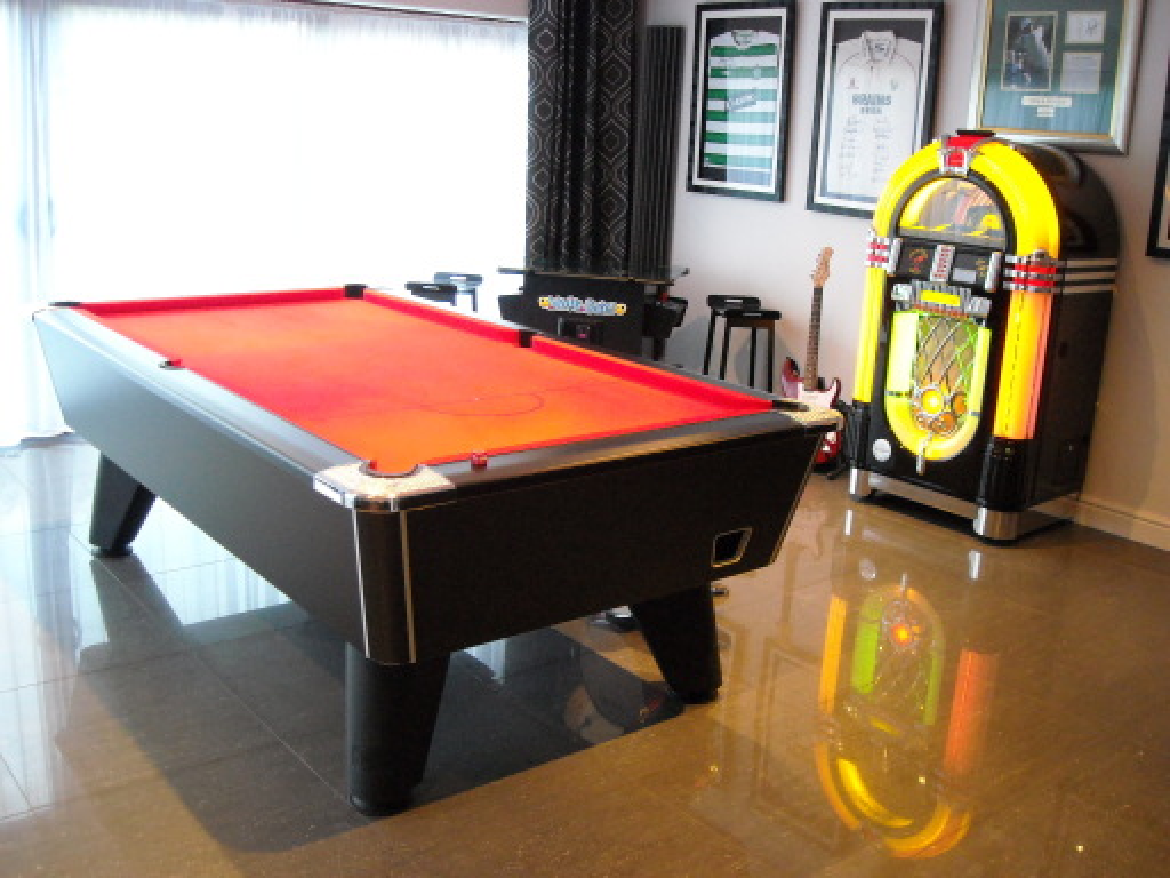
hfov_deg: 52.6
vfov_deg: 40.7
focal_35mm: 35
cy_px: 439
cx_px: 585
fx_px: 1183
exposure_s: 1/15
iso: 400
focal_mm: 5.7
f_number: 2.8
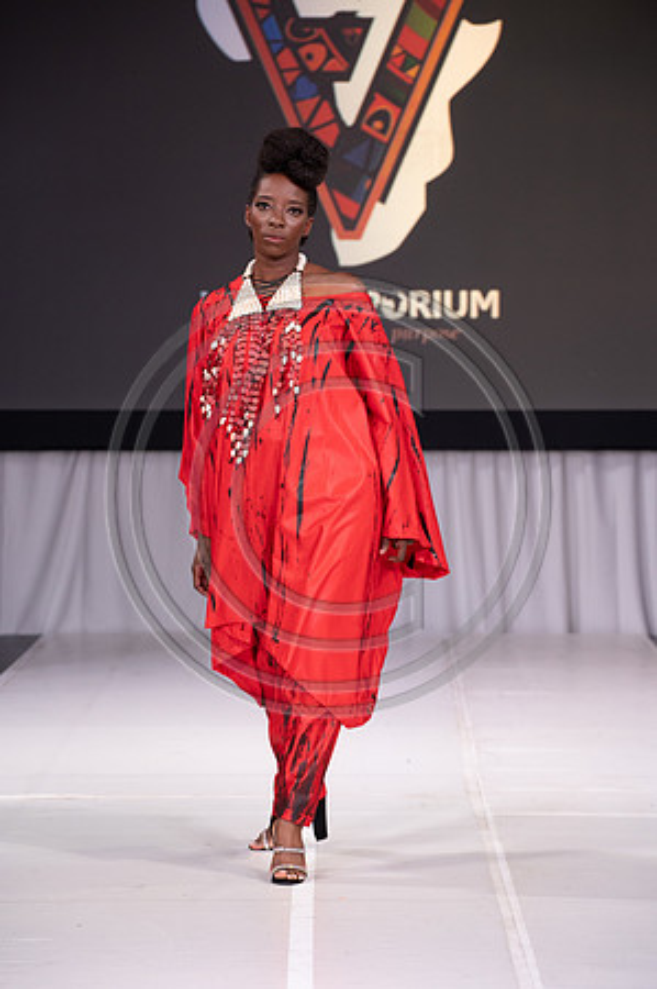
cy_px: 494
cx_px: 328
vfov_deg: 14.7
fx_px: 3841
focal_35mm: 140
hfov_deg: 9.8
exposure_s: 1/400
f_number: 5.6
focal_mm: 140
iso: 2000
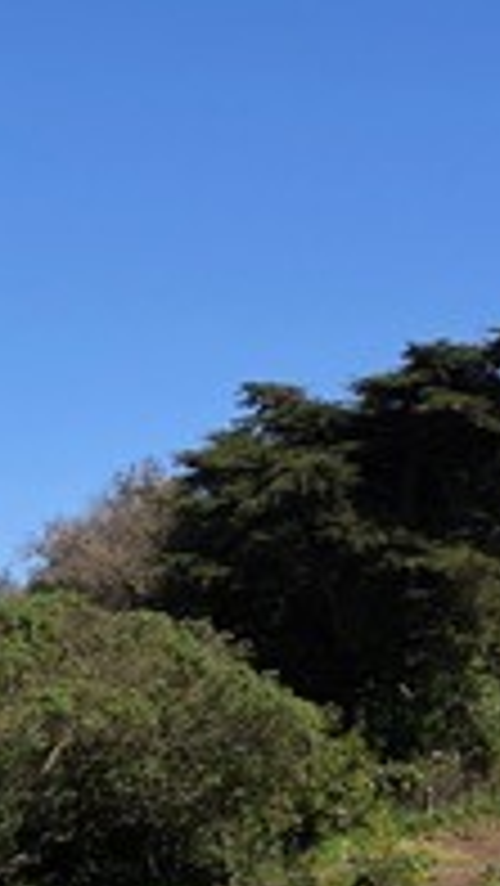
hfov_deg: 11.1
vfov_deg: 21.0
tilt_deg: -1.8
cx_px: -509
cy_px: 846
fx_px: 2330
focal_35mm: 99
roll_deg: -3.7
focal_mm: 4
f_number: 1.8
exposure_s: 1/1350
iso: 20
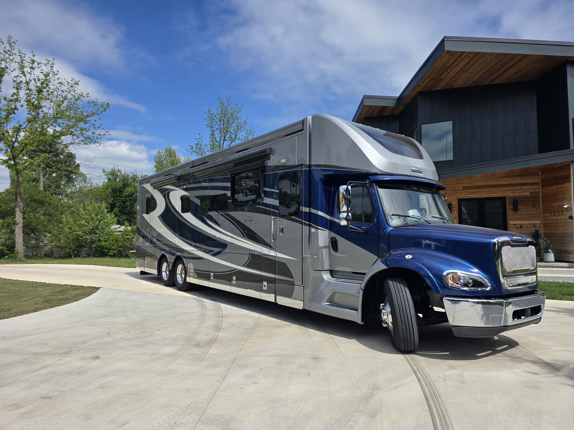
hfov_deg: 73.9
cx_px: 287
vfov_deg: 58.9
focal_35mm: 23
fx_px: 381
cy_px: 215
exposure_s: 1/944
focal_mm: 6.3
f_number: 1.7
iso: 12
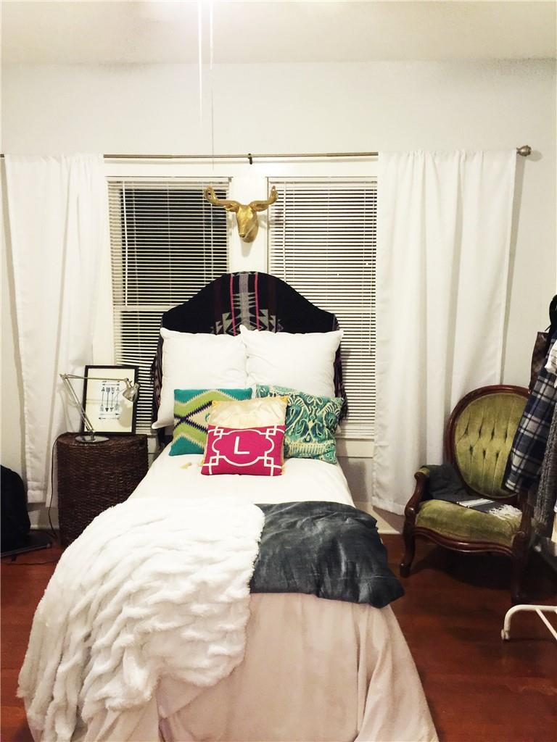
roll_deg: -0.6
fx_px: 622
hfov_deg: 48.2
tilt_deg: -4.9
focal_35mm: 29
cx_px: 278
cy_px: 371
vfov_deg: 61.7
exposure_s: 1/4
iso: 64
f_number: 2.2
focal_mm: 4.15
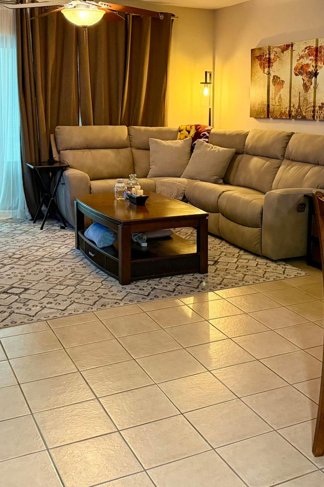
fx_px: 580
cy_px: 186
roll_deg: -0.3
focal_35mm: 43
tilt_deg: -8.6
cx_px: 202
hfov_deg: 31.1
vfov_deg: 45.1
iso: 640
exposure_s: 1/40
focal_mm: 6.76
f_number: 1.78
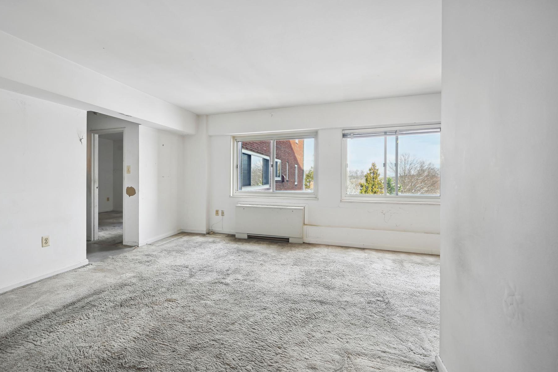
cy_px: 172
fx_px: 248
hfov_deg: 96.2
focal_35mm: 16
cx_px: 241
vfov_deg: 73.6
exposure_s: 1/15
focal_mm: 14
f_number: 9
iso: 200
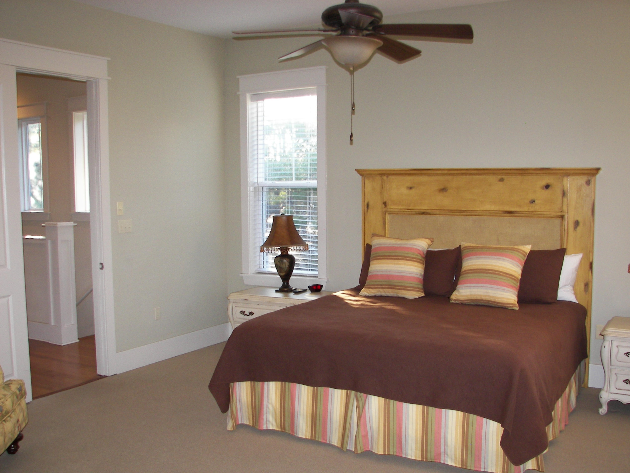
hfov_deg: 50.1
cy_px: 242
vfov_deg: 38.7
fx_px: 673
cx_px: 323
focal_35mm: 37
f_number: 2.8
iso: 100
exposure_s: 1/30
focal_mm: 6
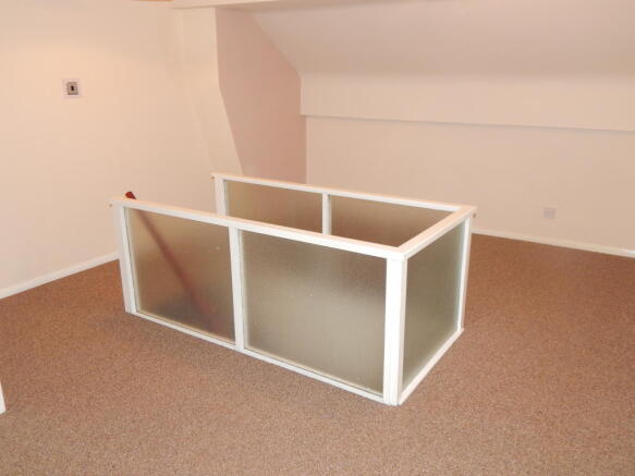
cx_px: 318
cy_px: 238
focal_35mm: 28
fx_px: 514
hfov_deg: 63.5
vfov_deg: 49.7
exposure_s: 1/30
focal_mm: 5.1
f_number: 3.2
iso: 200
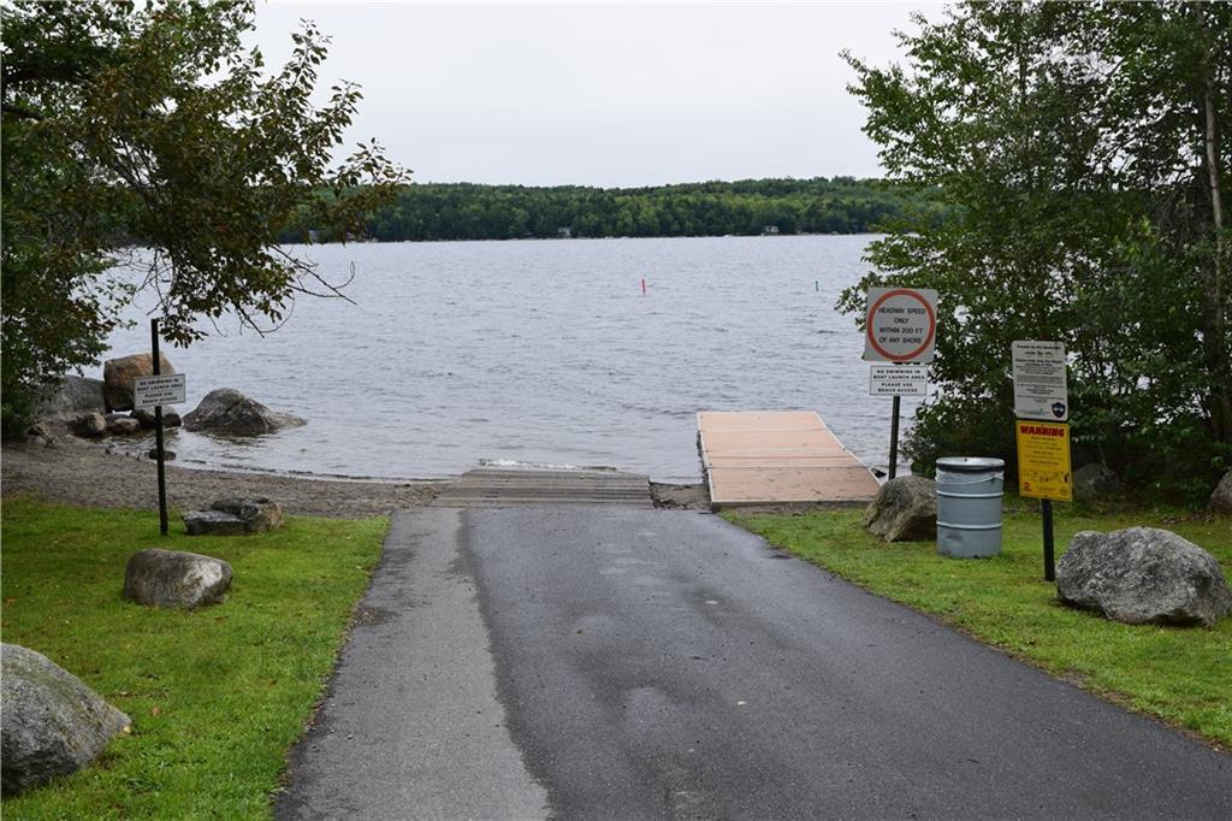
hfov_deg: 47.9
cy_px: 410
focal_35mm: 40
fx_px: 1385
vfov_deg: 33.0
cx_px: 616
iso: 400
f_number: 11
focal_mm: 27
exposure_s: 1/320
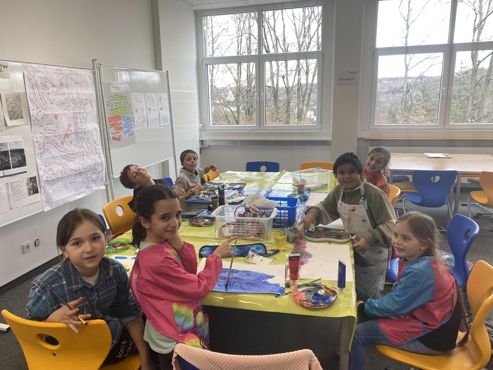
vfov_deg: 53.1
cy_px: 185
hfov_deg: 67.3
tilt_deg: -13.3
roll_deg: +1.3
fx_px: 370
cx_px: 246
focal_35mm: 26
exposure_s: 1/100
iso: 50
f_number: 1.8
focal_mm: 4.25
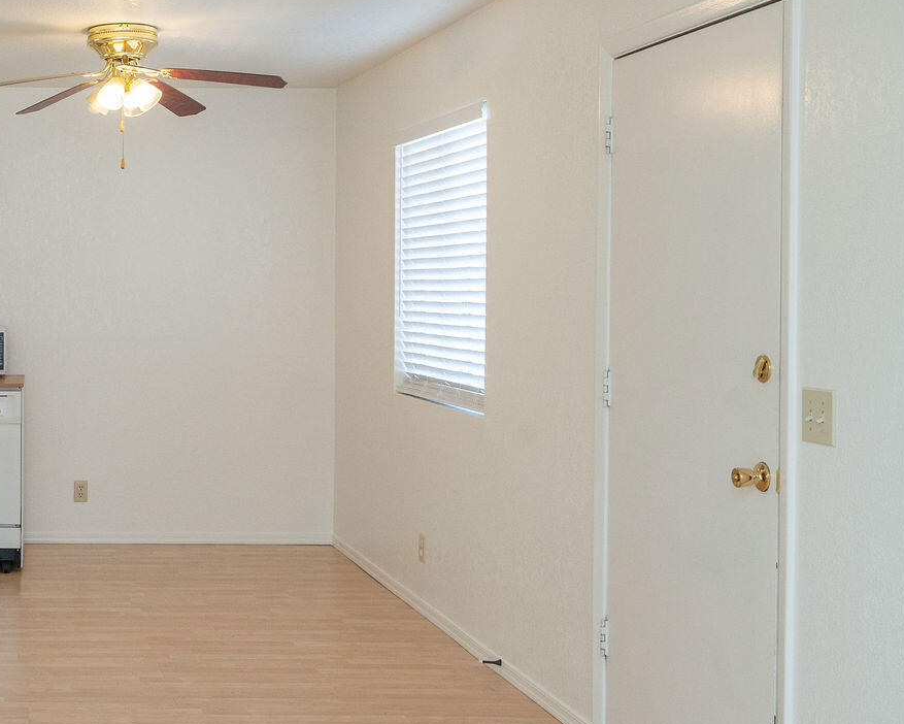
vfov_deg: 28.1
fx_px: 1445
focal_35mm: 54
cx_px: -25
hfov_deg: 31.7
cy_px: 294
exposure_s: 1/160
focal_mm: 24
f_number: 6.3
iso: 1000
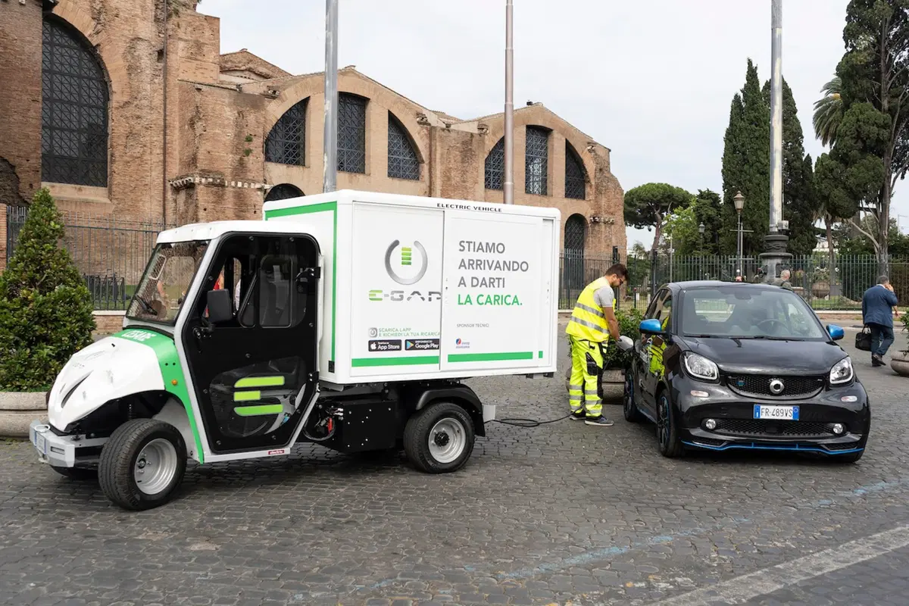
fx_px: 833
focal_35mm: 33
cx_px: 454
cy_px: 303
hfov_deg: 57.2
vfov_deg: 40.0
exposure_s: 1/200
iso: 50
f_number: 5.6
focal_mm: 33
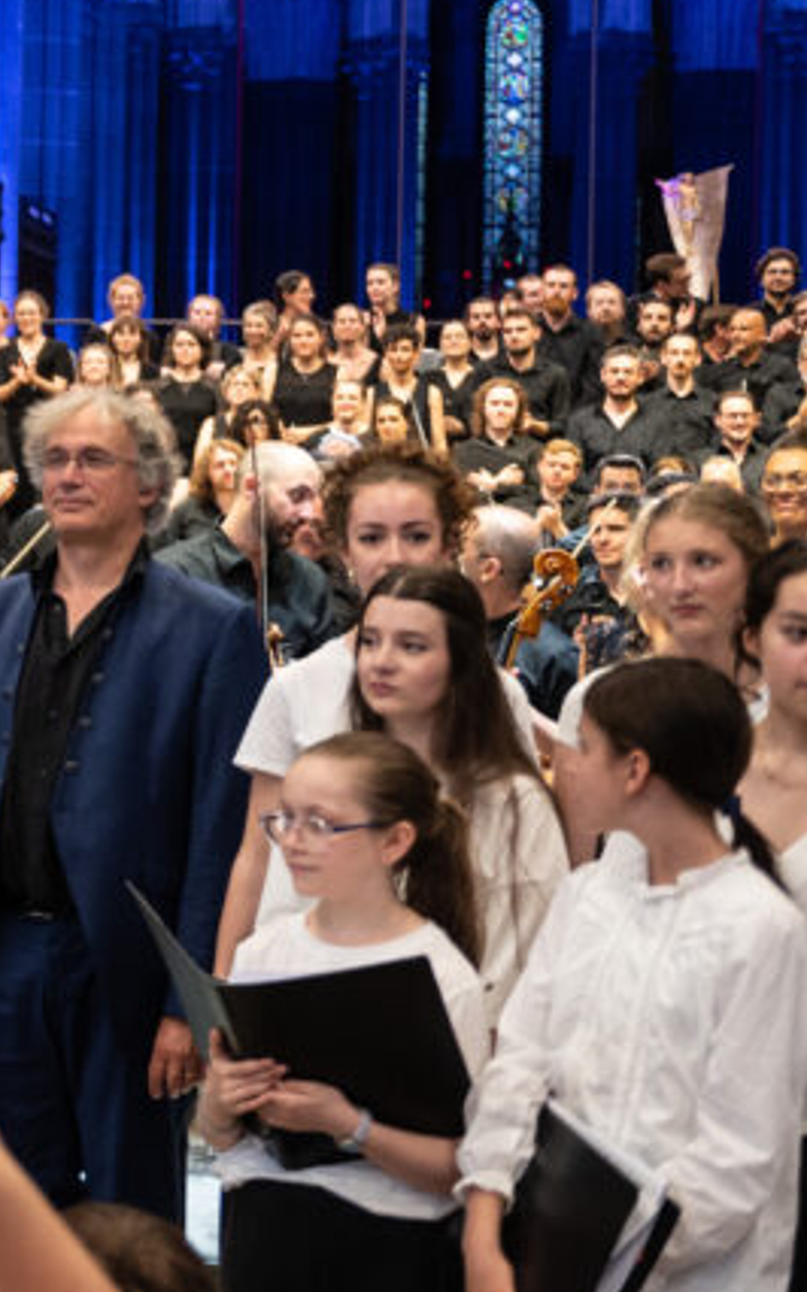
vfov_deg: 22.3
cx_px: -710
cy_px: 478
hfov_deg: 12.6
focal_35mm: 93
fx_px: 3275
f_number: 2.8
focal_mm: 38
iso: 2000
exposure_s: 1/125
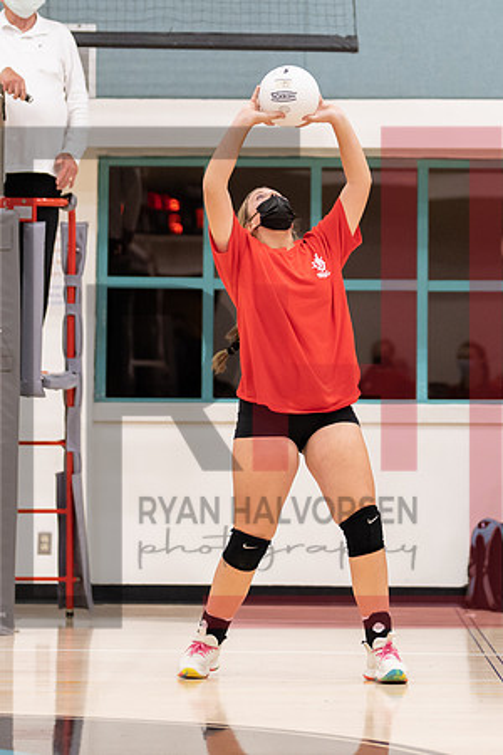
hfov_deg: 9.1
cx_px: 340
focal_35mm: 150
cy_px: 151
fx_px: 3149
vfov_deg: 13.6
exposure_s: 1/1600
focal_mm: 50
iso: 1000
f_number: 1.2
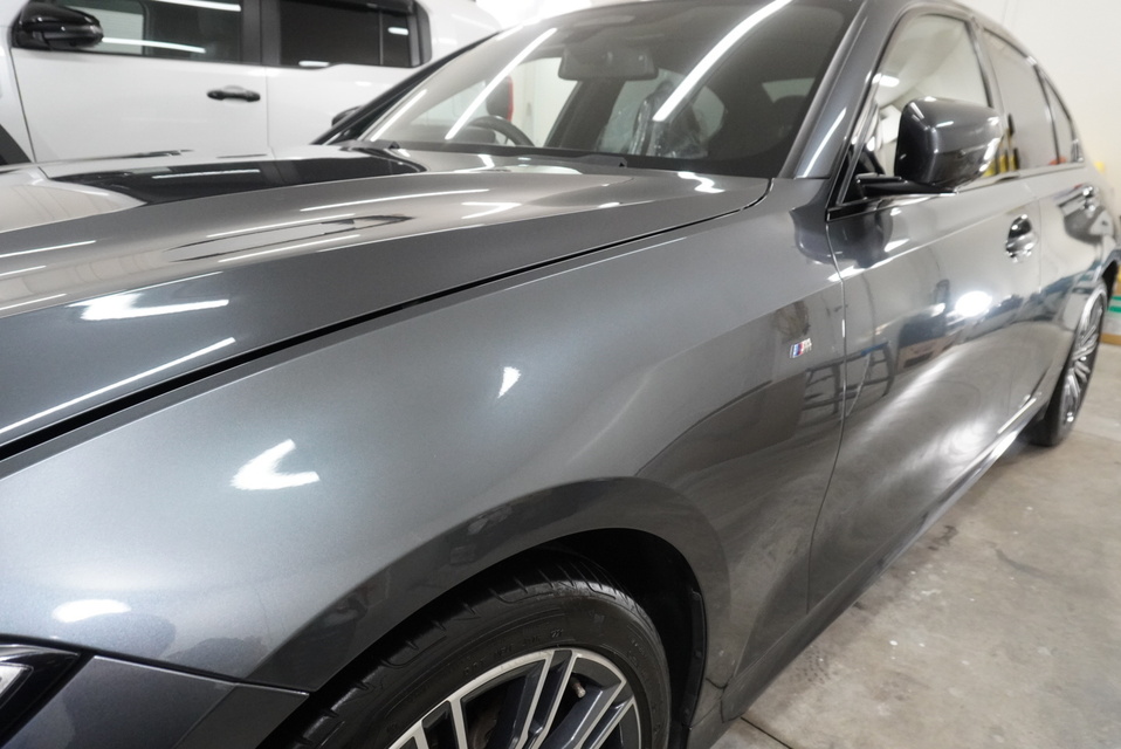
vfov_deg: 53.2
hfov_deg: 73.7
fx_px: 748
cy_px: 374
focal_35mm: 24
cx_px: 560
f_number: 5.6
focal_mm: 16
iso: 3200
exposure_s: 1/250
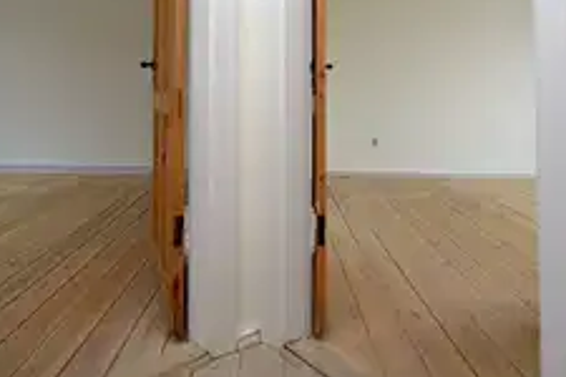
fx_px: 440
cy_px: 68
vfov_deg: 43.9
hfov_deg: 65.4
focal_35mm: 28
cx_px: 264
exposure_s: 1/60
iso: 1800
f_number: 3.5
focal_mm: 10
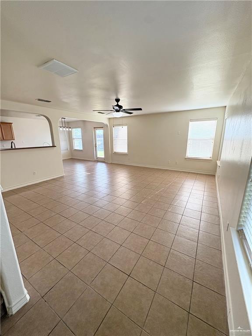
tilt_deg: -13.1
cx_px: 126
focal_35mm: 14
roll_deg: +0.4
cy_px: 168
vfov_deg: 102.1
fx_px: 136
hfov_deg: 85.7
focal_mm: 2.22
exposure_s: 1/141
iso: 80
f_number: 2.2
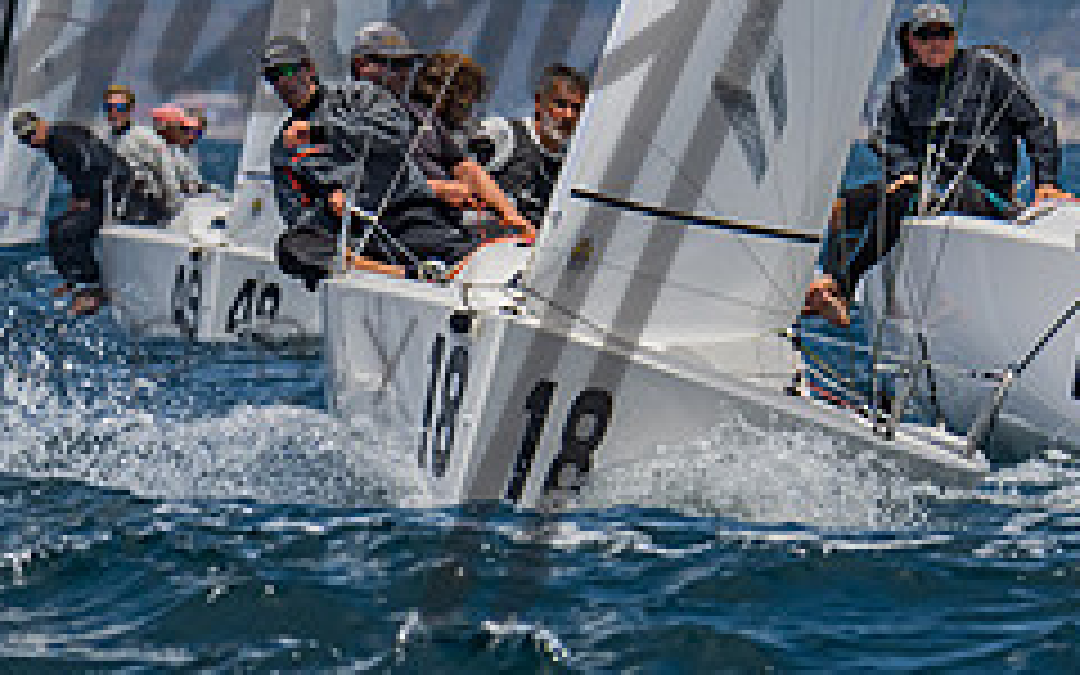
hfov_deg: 2.5
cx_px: 537
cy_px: 205
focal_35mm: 843
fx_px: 24812
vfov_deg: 1.6
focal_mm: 270
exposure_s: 1/2500
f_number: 6.3
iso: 400
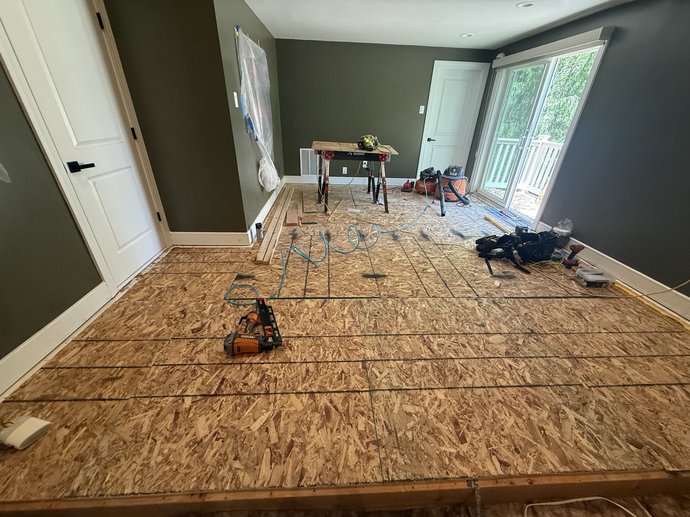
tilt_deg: -27.2
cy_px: 258
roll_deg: -3.0
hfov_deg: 102.1
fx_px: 279
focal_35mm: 14
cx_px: 345
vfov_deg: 85.7
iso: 320
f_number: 2.2
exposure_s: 1/120
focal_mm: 2.22
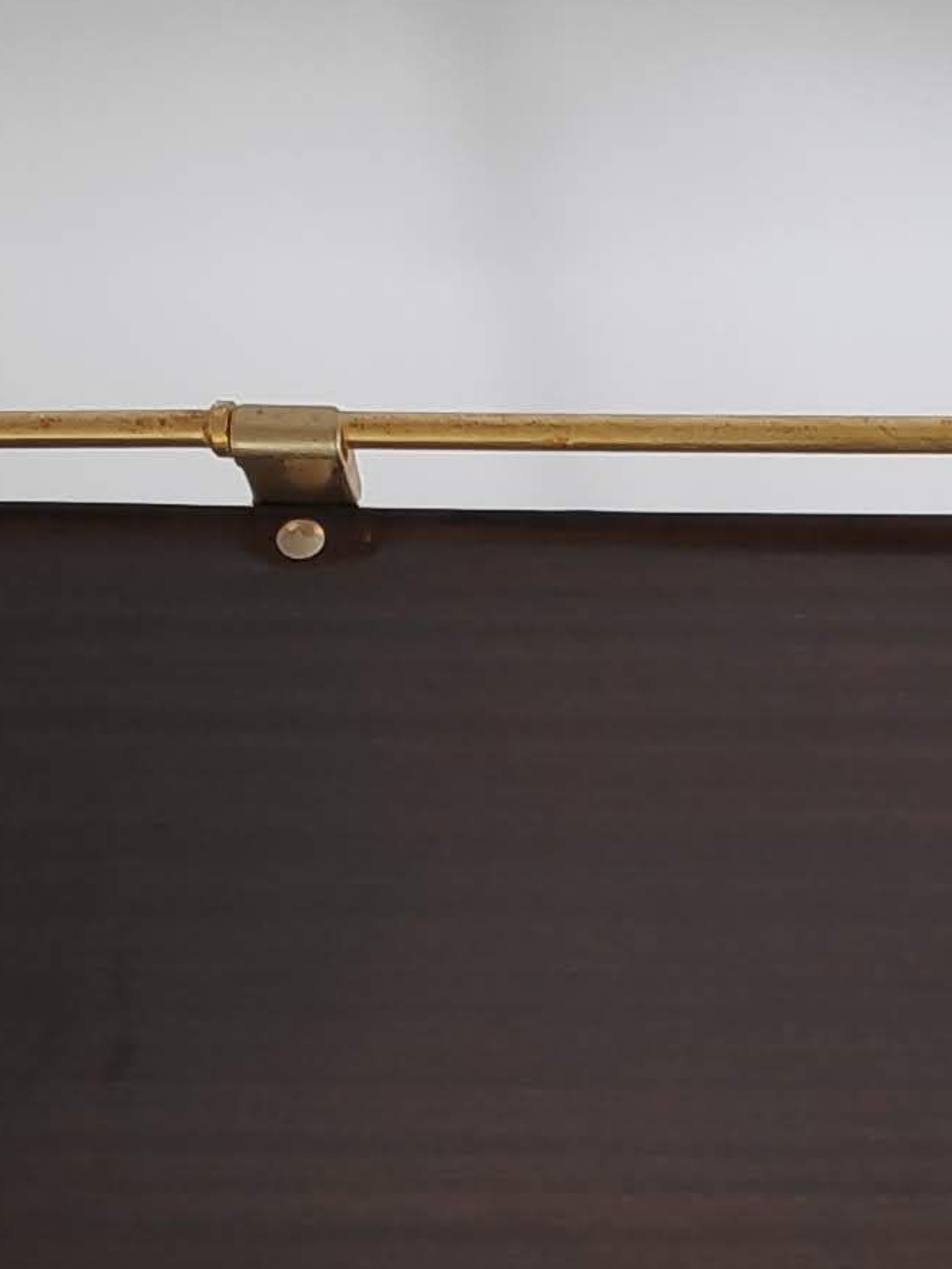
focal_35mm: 91
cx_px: 1127
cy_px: 1136
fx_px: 3335
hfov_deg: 15.7
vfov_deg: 21.1
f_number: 1.9
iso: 506
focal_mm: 3.94
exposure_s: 1/50
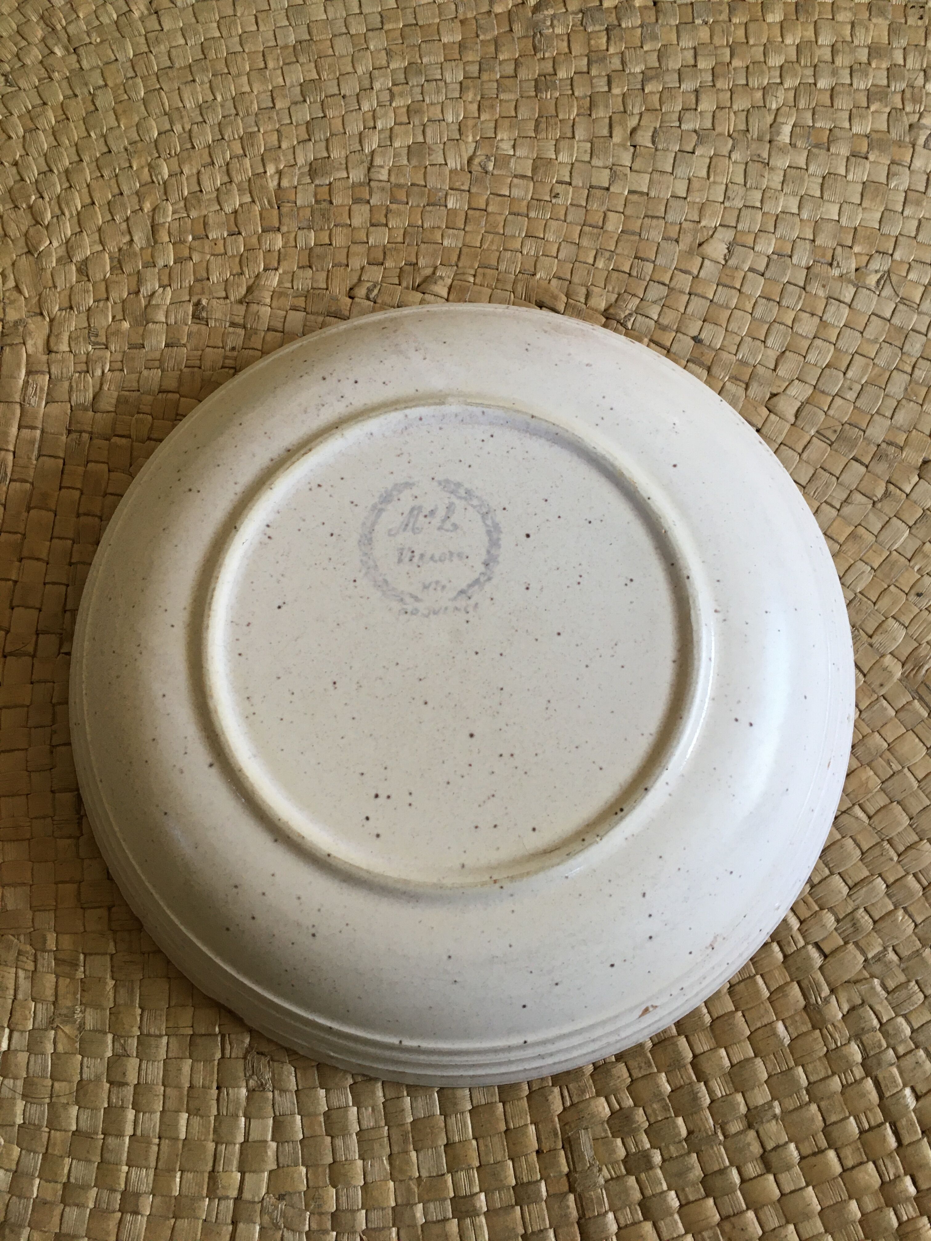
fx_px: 1040
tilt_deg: -76.2
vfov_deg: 61.7
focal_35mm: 29
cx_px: 466
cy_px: 620
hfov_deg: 48.2
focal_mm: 4.15
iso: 100
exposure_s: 1/33
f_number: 2.2
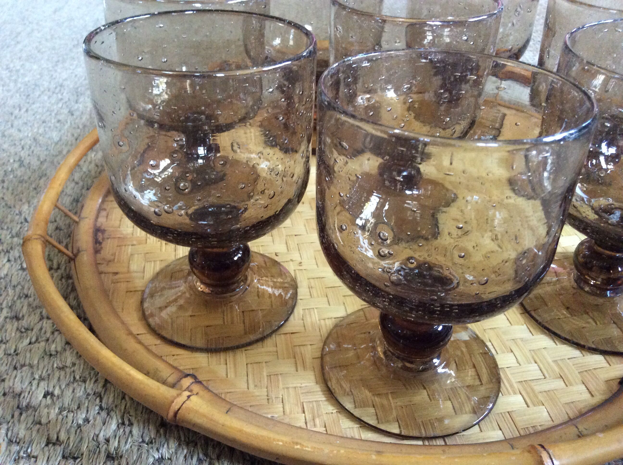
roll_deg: +1.3
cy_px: 232
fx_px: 575
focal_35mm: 32
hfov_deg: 56.9
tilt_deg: -36.3
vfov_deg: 44.1
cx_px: 312
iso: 320
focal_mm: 3.3
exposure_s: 1/20
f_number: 2.4
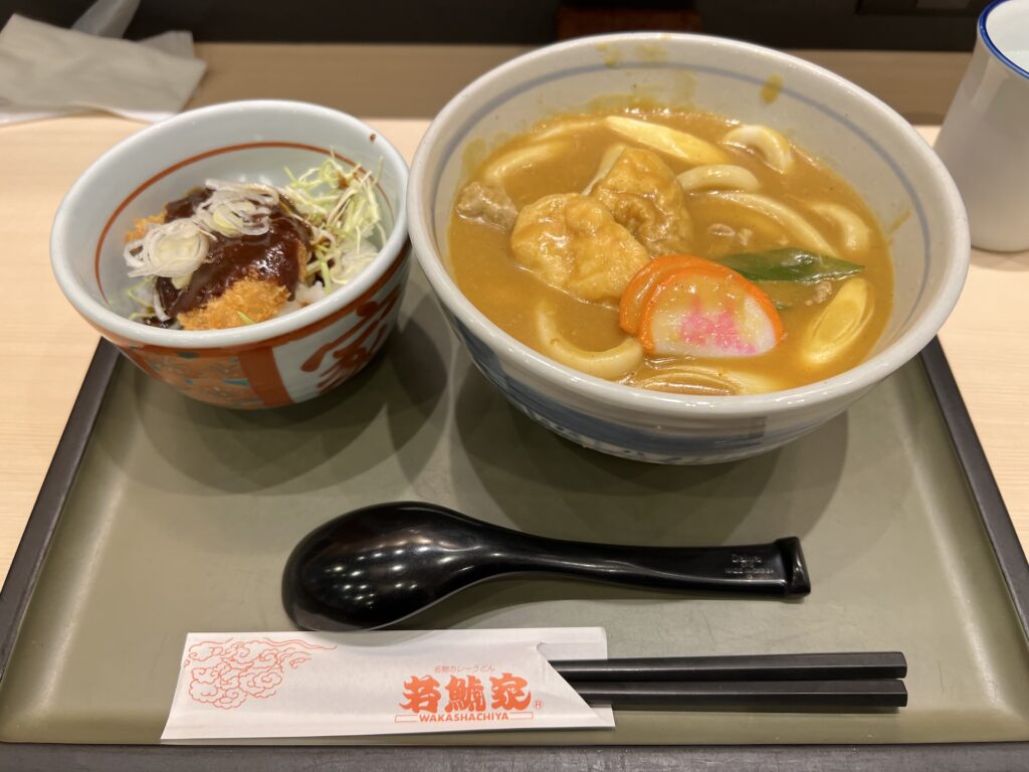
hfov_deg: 67.3
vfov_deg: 53.1
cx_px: 514
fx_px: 773
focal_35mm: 26
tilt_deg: -54.8
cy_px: 386
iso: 100
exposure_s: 1/120
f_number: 1.5
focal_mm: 5.7
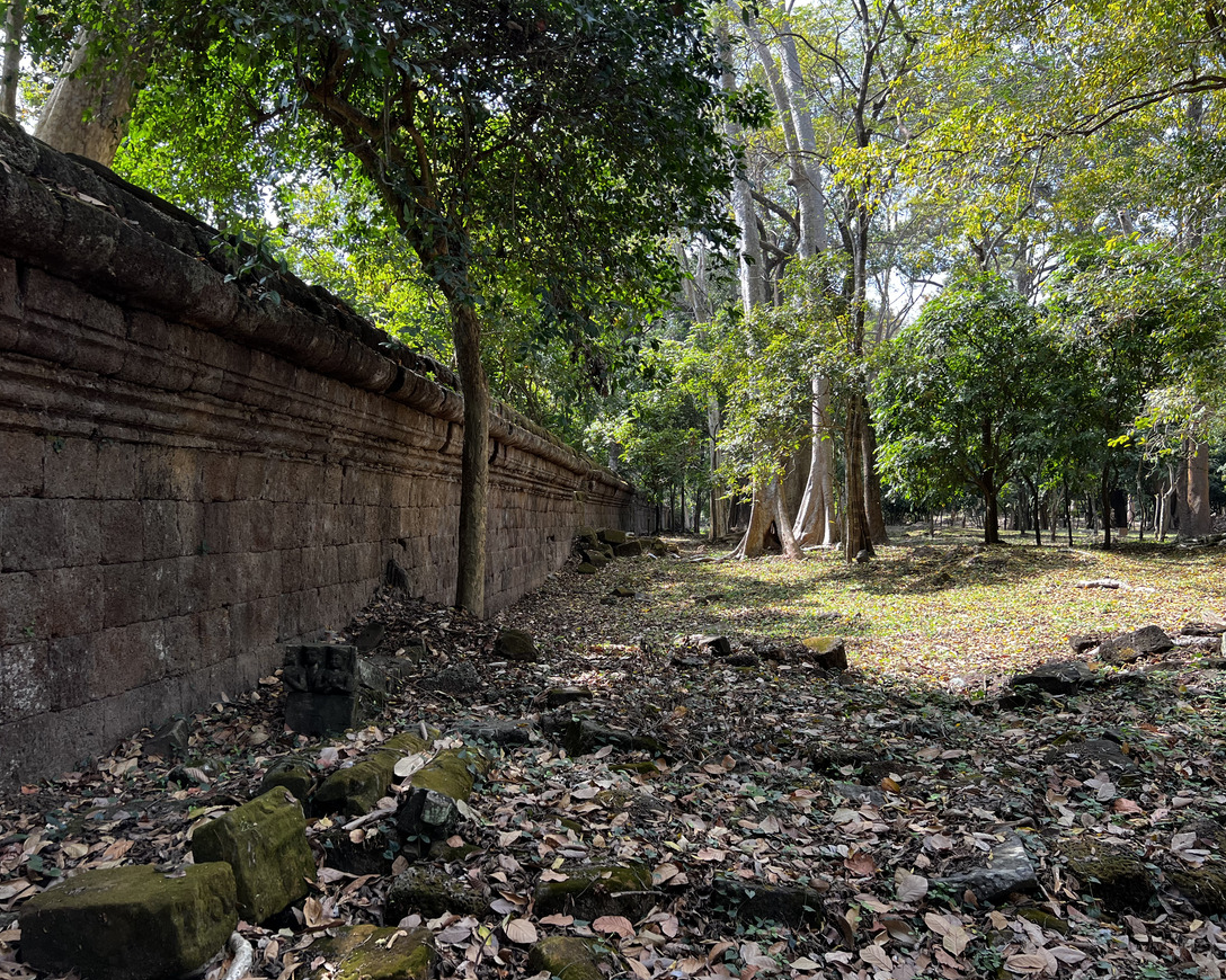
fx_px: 1016
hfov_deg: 62.2
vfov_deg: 51.5
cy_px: 482
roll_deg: -1.0
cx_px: 630
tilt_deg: +0.8
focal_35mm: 28
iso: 50
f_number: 1.5
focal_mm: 5.7
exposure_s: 1/308
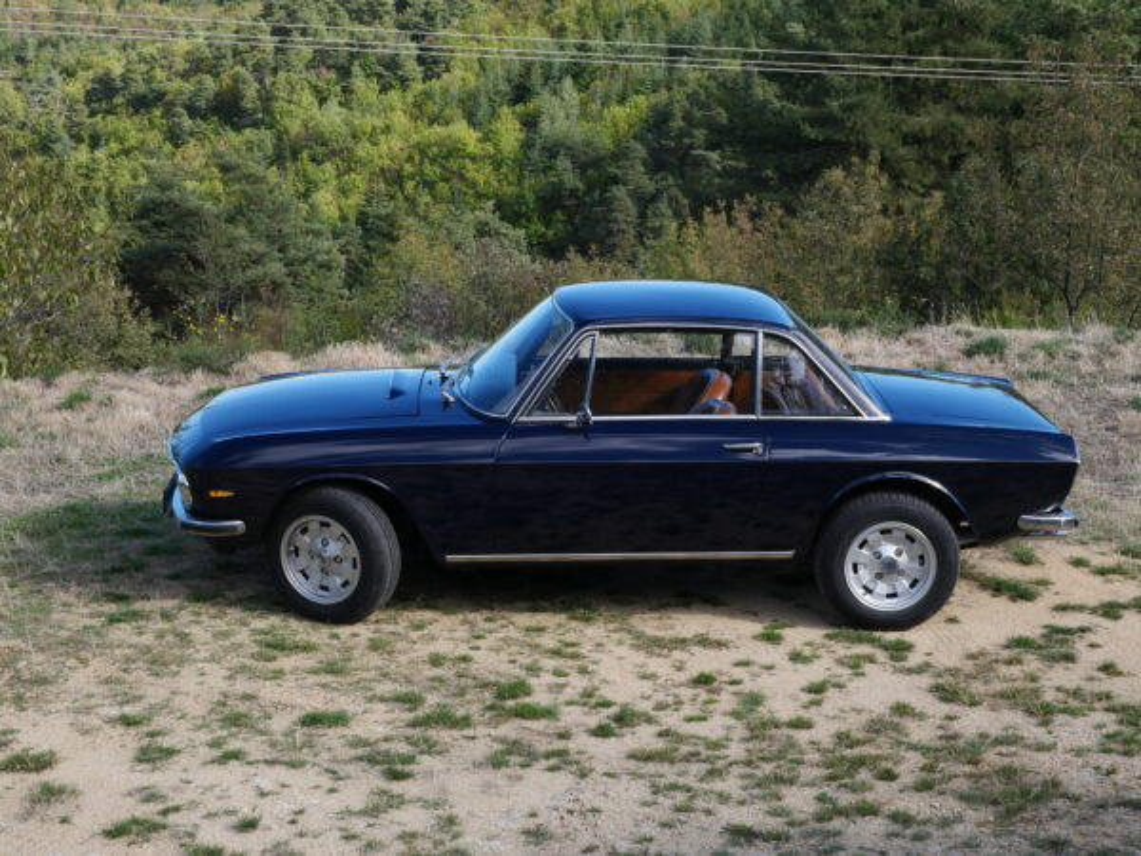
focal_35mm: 60
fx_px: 1978
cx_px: 570
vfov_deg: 24.4
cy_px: 428
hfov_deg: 32.2
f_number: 8
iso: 200
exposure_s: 1/250
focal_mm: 30
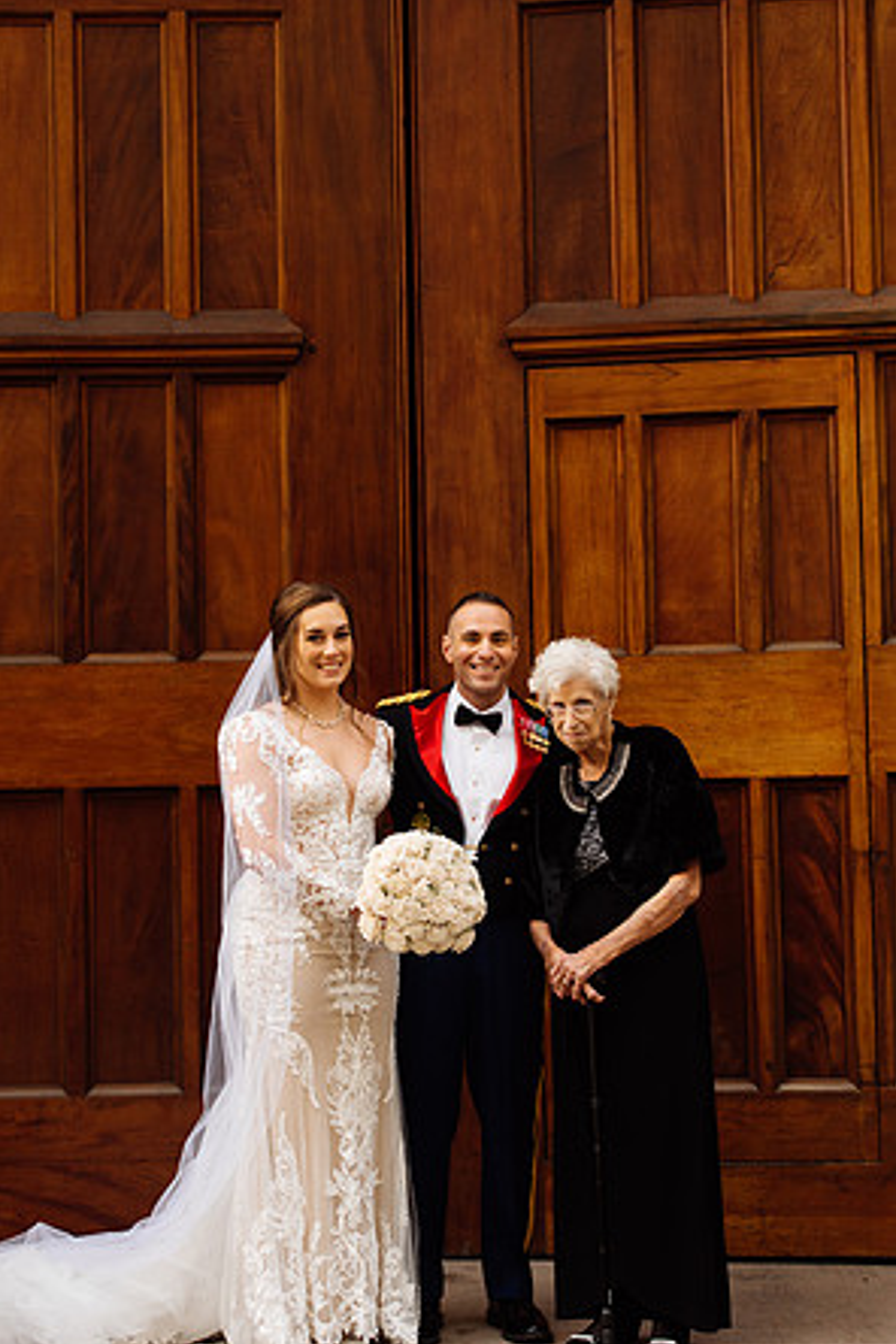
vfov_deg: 28.5
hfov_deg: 19.2
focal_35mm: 71
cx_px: 445
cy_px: 675
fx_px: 2650
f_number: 4.5
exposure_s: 1/400
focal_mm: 70
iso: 500
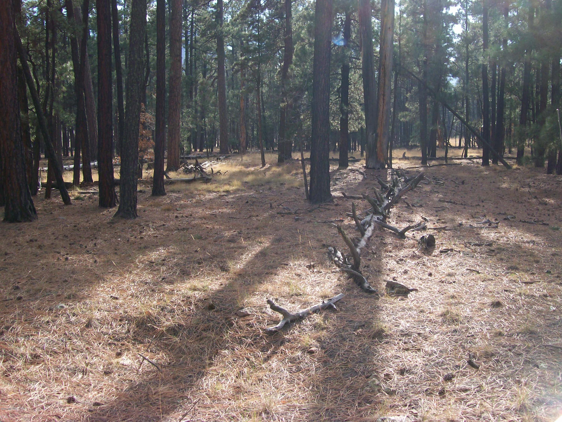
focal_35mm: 36
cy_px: 211
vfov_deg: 39.7
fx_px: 584
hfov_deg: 51.4
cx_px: 281
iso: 80
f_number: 2.7
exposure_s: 1/670
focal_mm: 6
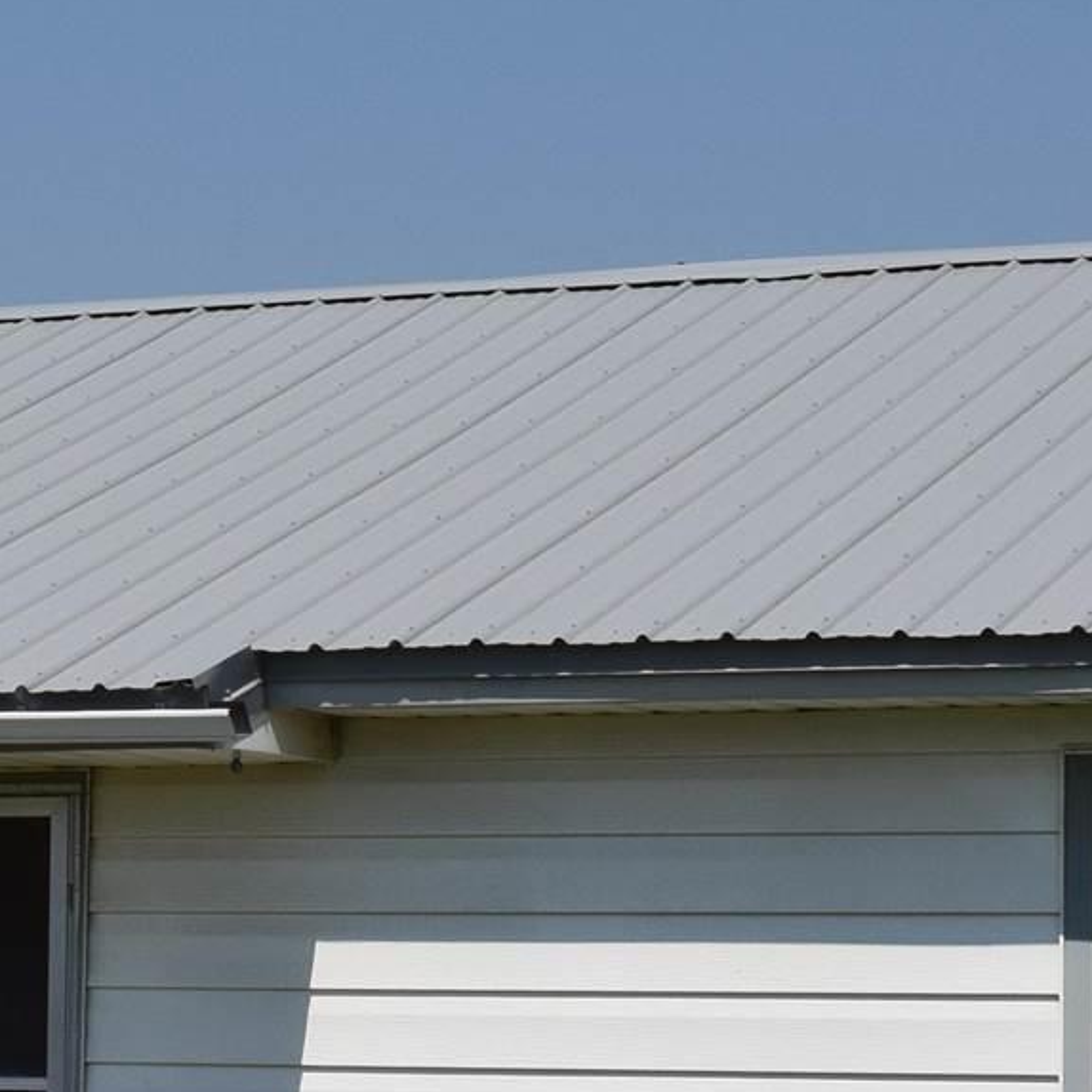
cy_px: 657
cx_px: 273
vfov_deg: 11.1
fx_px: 5613
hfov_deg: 11.1
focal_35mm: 157
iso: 200
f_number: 13
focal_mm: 23
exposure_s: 1/640
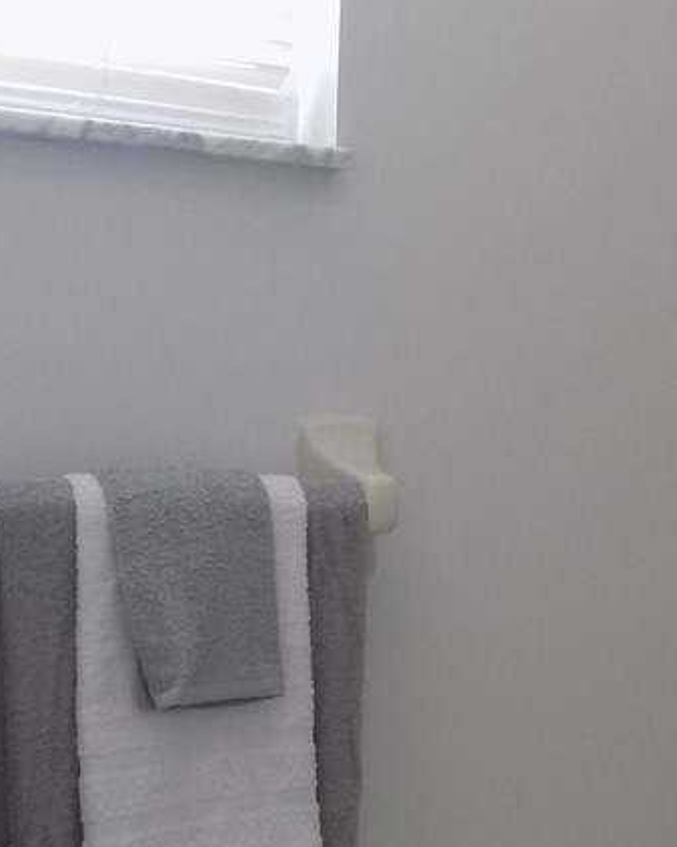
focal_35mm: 85
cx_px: 885
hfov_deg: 17.0
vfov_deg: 22.1
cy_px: 713
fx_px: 2130
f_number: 3.1
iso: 80
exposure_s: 1/30
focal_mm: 4
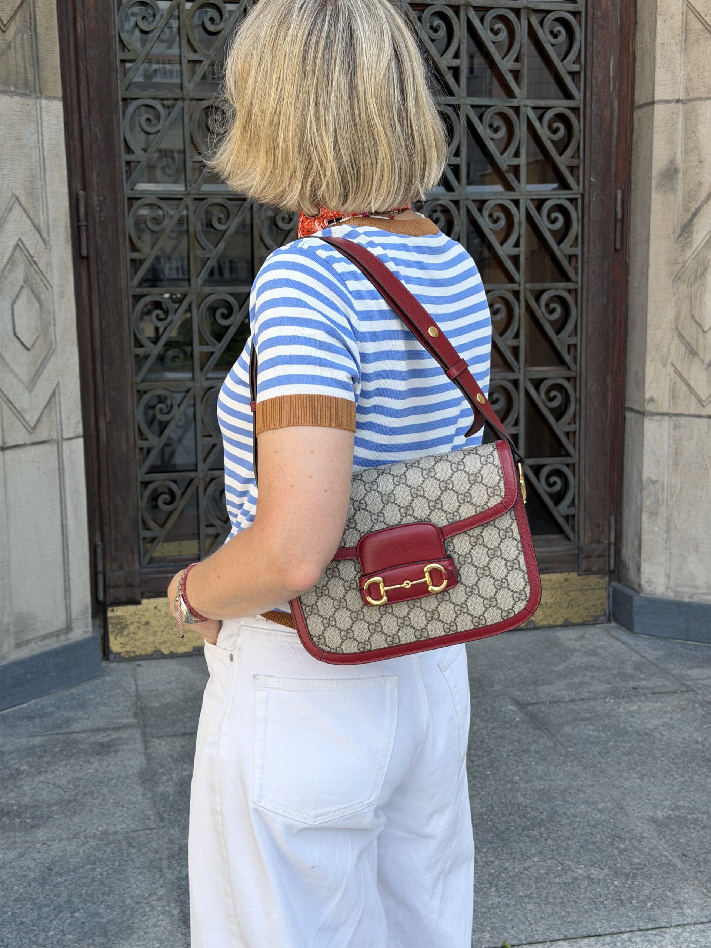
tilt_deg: -10.1
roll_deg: +0.9
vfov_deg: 39.7
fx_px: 1315
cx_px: 356
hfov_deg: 30.3
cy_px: 474
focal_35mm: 48
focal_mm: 6.76
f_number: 1.78
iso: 64
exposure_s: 1/1222
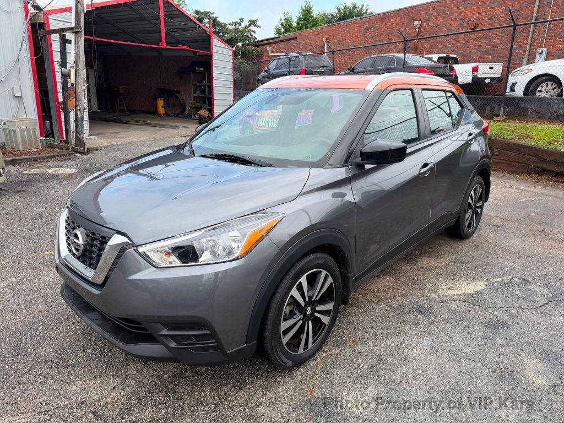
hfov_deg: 71.6
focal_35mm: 24
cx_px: 282
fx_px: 391
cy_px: 212
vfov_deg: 56.8
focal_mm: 6.76
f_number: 1.78
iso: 80
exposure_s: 1/1091
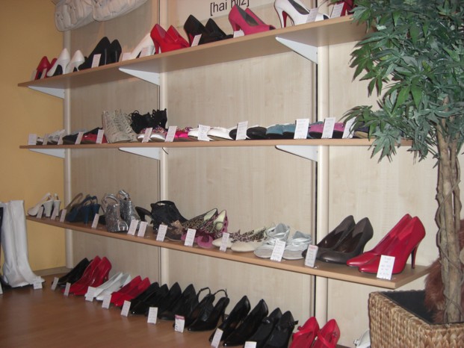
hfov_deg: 49.0
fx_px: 509
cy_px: 174
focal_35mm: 38
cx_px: 232
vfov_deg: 37.7
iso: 200
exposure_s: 1/60
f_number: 2.8
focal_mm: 7.9
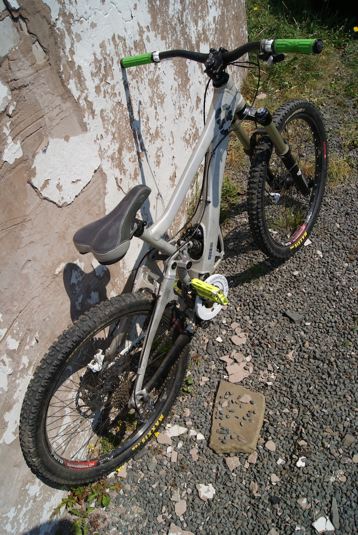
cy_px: 268
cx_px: 179
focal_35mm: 27
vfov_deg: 67.3
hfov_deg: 48.0
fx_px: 402
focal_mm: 18
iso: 100
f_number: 10
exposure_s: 1/250
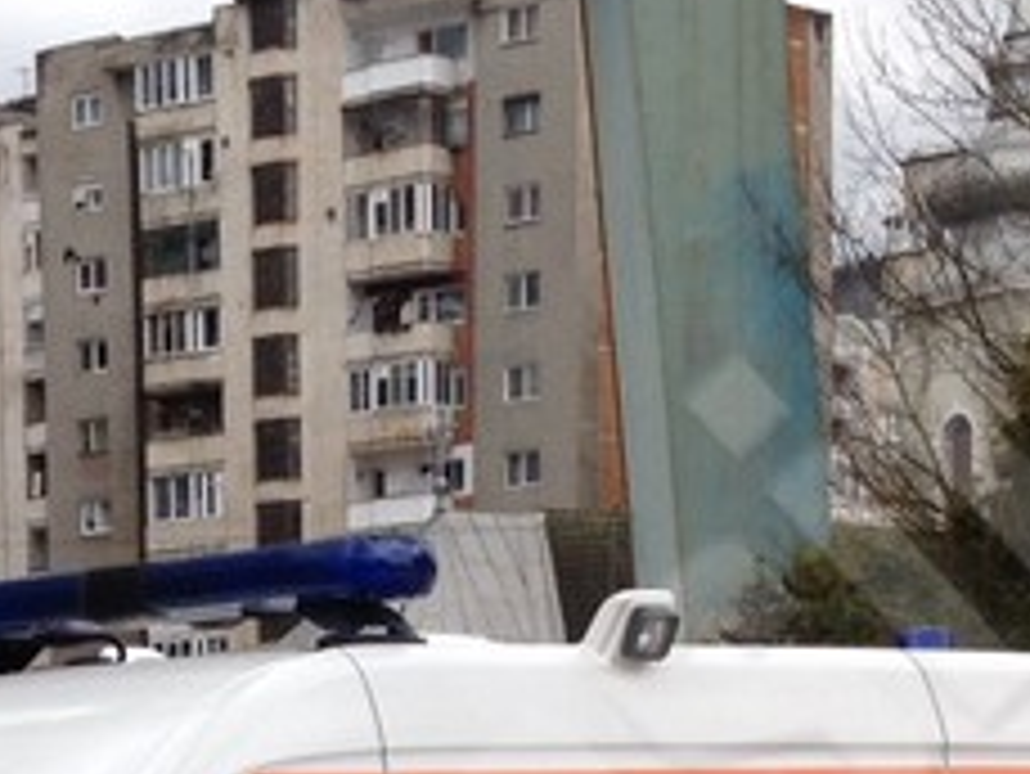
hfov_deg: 12.8
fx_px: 4555
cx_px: 148
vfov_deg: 9.4
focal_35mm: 153
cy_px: 1260
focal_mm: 4.28
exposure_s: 1/330
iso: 50
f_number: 2.4
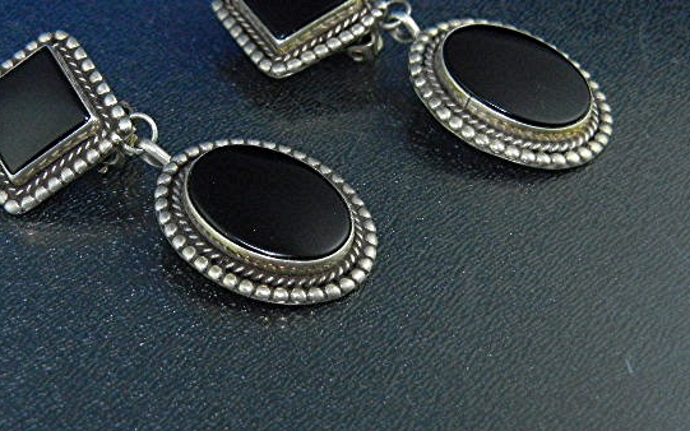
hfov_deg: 27.8
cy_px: 143
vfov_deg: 17.6
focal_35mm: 74
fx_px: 1391
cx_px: 301
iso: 800
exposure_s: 1/30
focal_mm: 10.6
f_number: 8
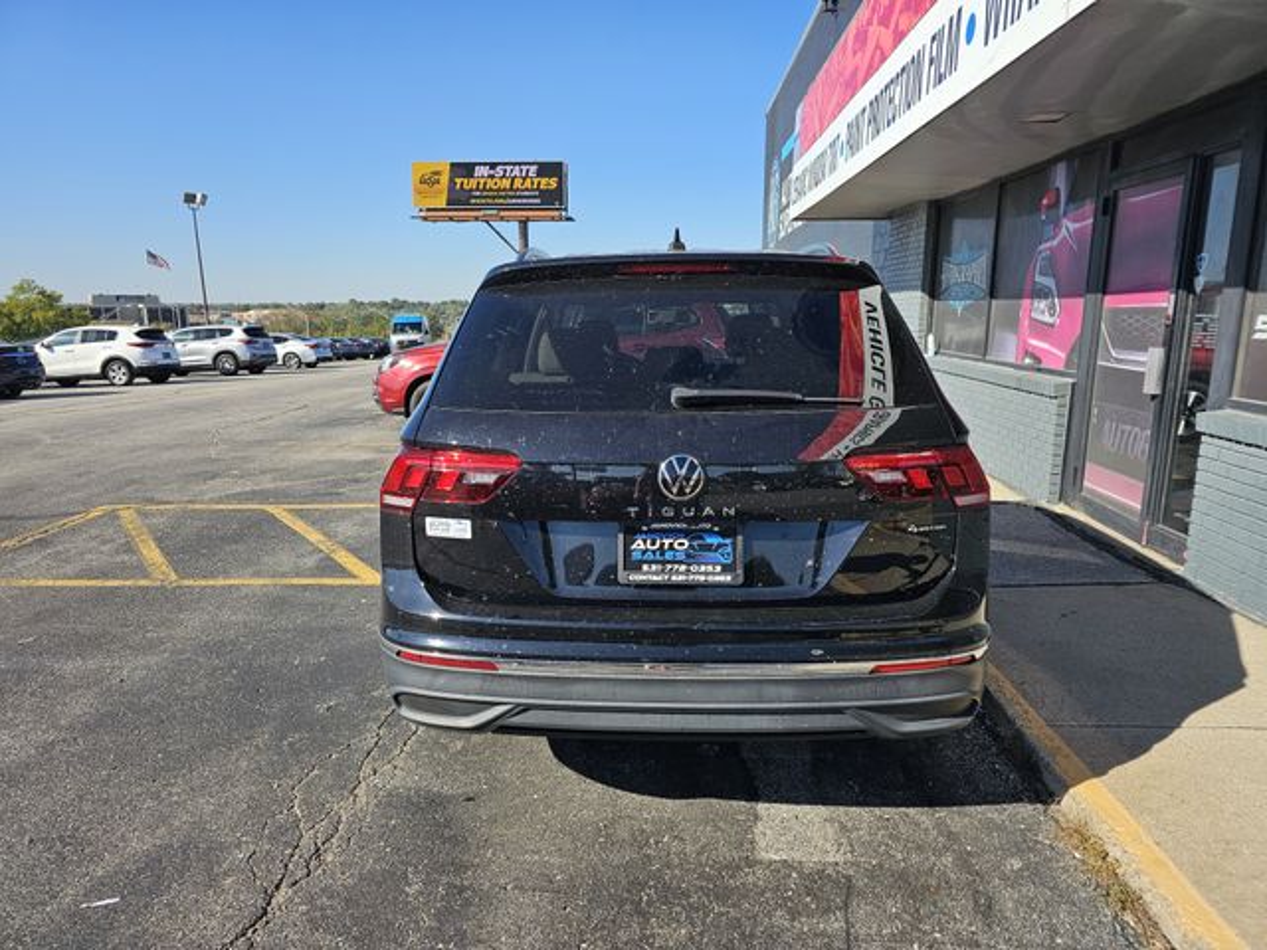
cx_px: 634
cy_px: 475
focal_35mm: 23
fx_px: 842
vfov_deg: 58.9
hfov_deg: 73.9
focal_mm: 6.3
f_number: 1.7
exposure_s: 1/1102
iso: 20
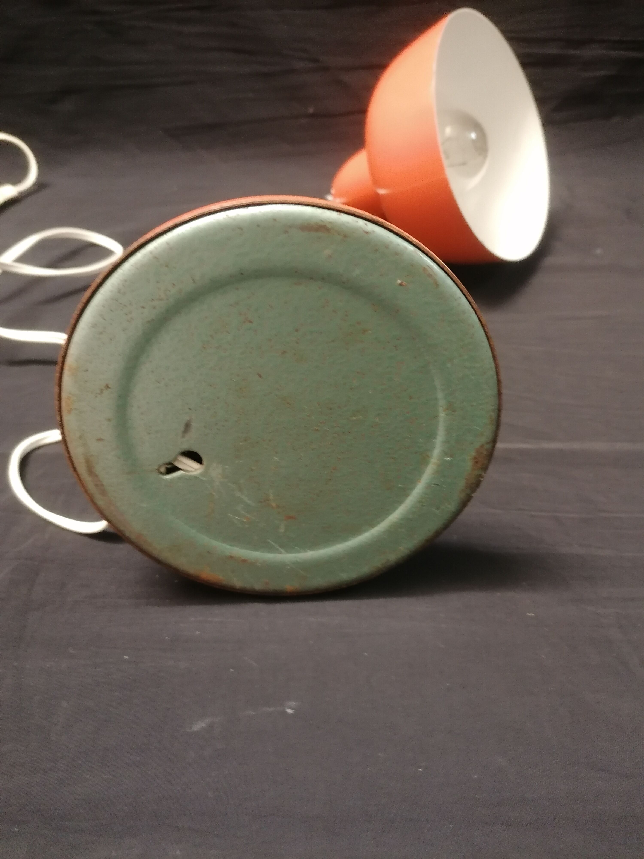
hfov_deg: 51.4
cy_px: 430
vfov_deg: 65.3
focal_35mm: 27
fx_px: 670
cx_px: 322
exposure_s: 1/16.7
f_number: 1.8
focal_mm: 4.75
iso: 640
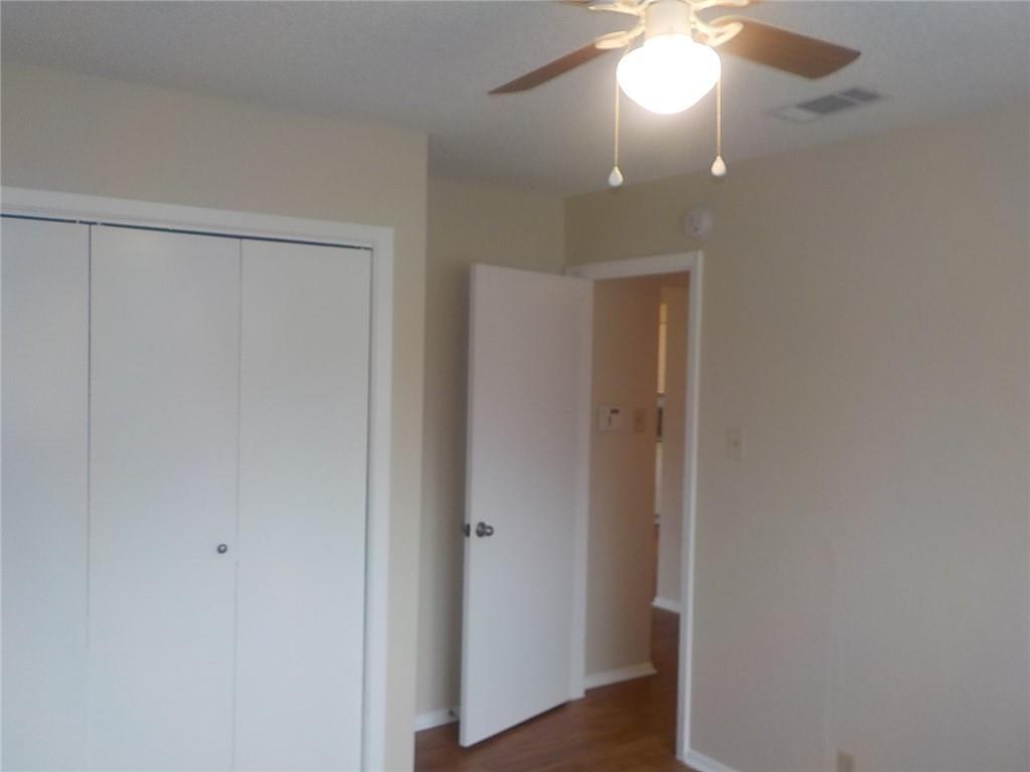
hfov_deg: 60.0
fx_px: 893
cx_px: 515
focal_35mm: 30
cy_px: 386
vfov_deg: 46.8
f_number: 3.3
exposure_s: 1/30
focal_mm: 4.1
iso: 140
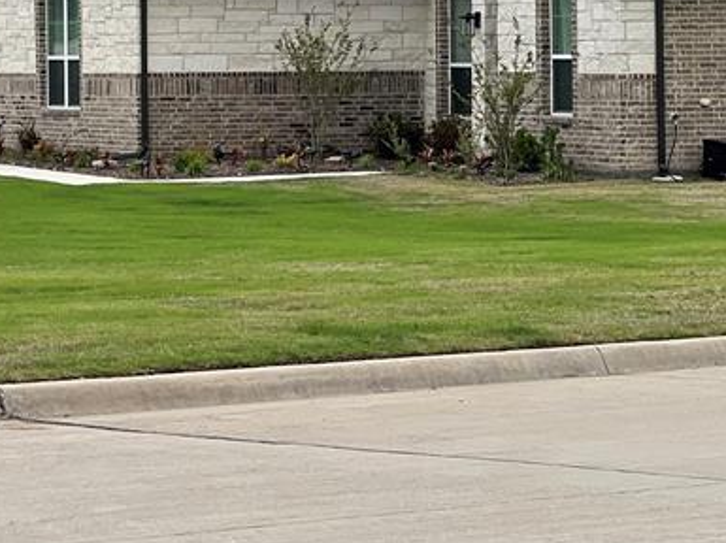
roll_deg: +0.8
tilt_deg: +0.8
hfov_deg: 9.6
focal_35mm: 205
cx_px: 96
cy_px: 51
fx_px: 4295
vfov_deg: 7.2
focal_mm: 9
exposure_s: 1/896
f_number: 2.8
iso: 32
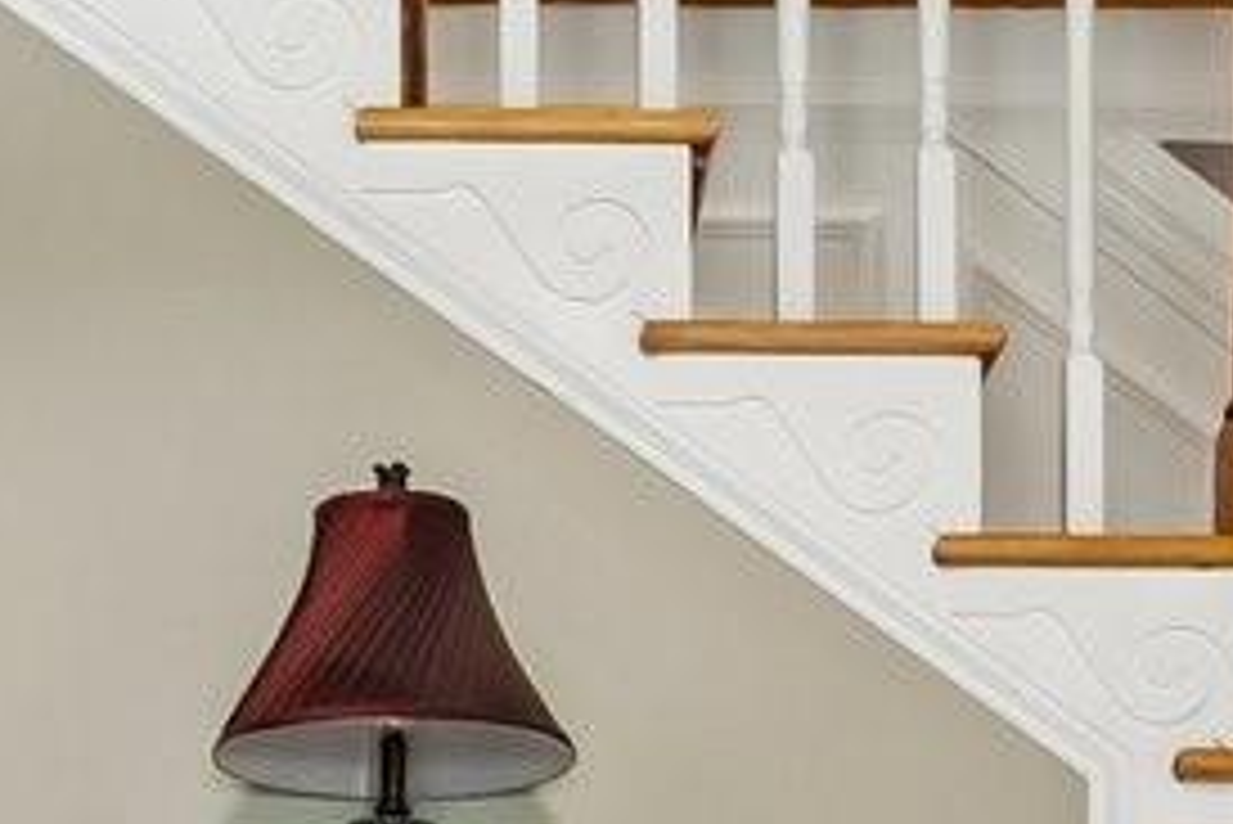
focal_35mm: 112
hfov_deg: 18.2
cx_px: 486
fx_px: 3838
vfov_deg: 11.3
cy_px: 1524
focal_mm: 10
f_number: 8
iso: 400
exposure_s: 1/2
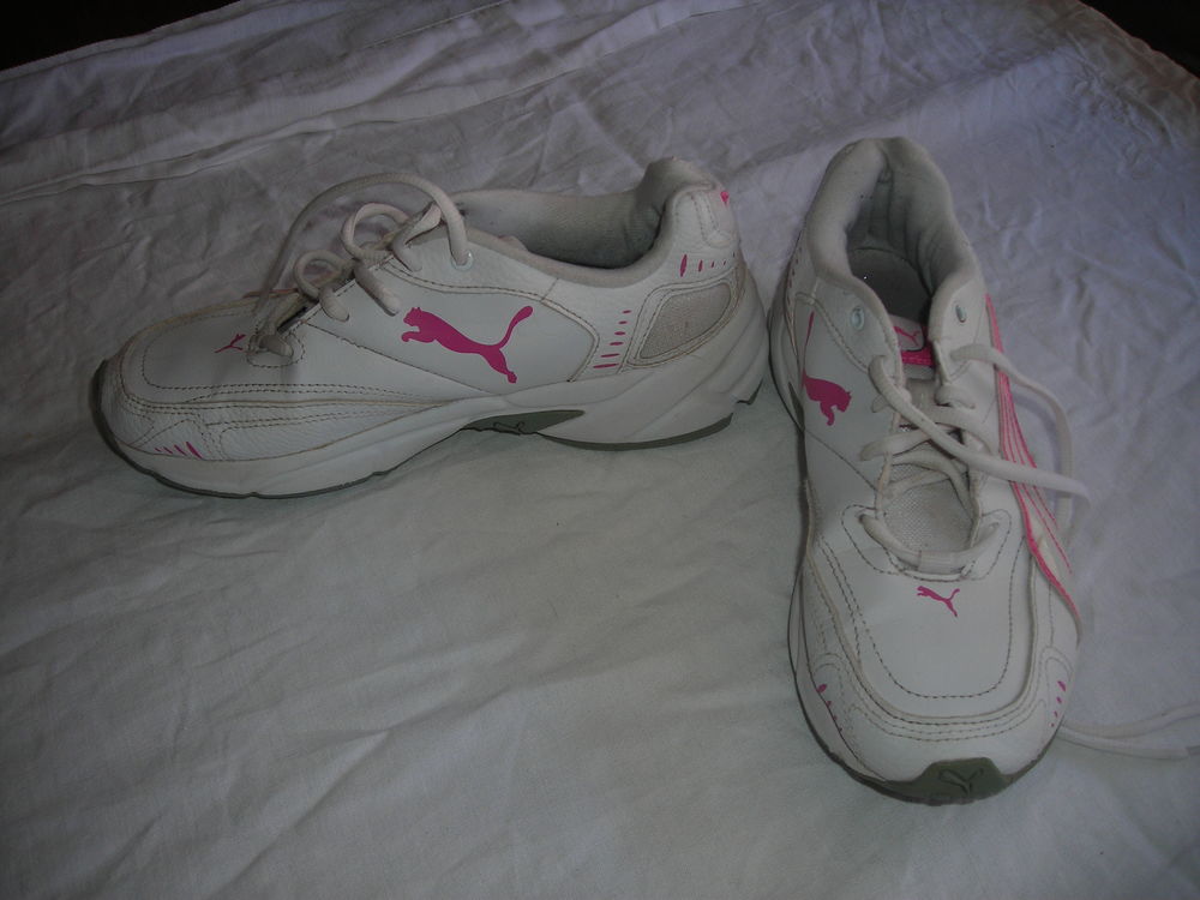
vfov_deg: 37.7
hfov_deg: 49.0
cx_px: 600
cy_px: 450
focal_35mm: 38
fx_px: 1317
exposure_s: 1/60.1
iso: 50
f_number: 3.2
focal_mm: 6.3
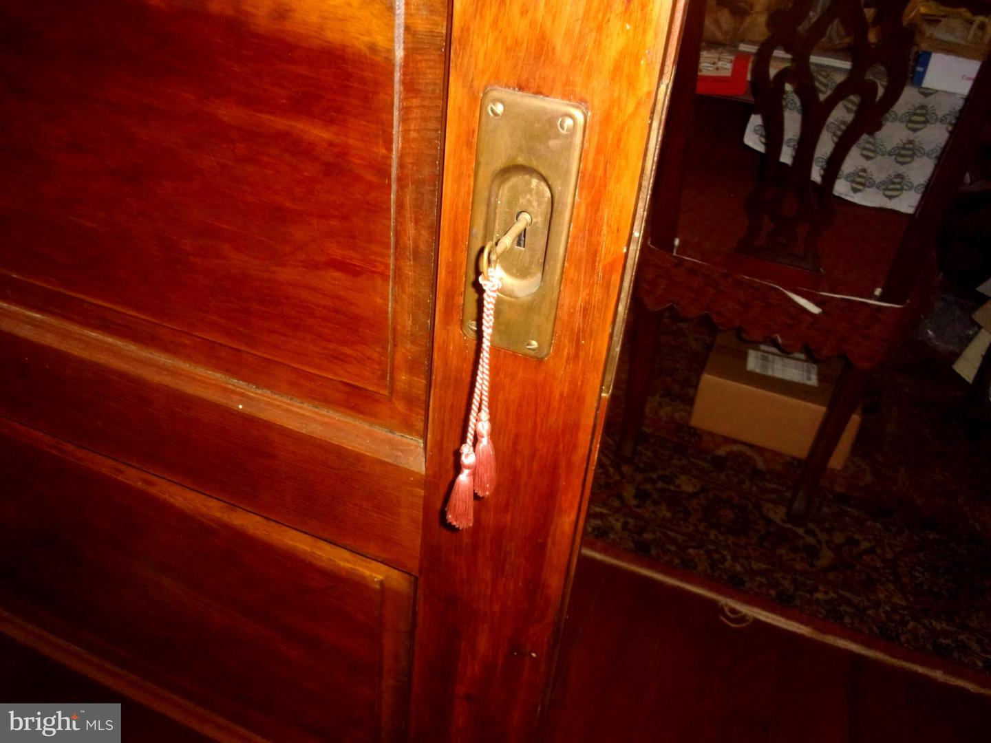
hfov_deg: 63.4
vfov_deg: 49.7
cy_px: 372
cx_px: 496
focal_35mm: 28
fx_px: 802
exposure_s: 1/34
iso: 320
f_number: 3.9
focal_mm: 5.1
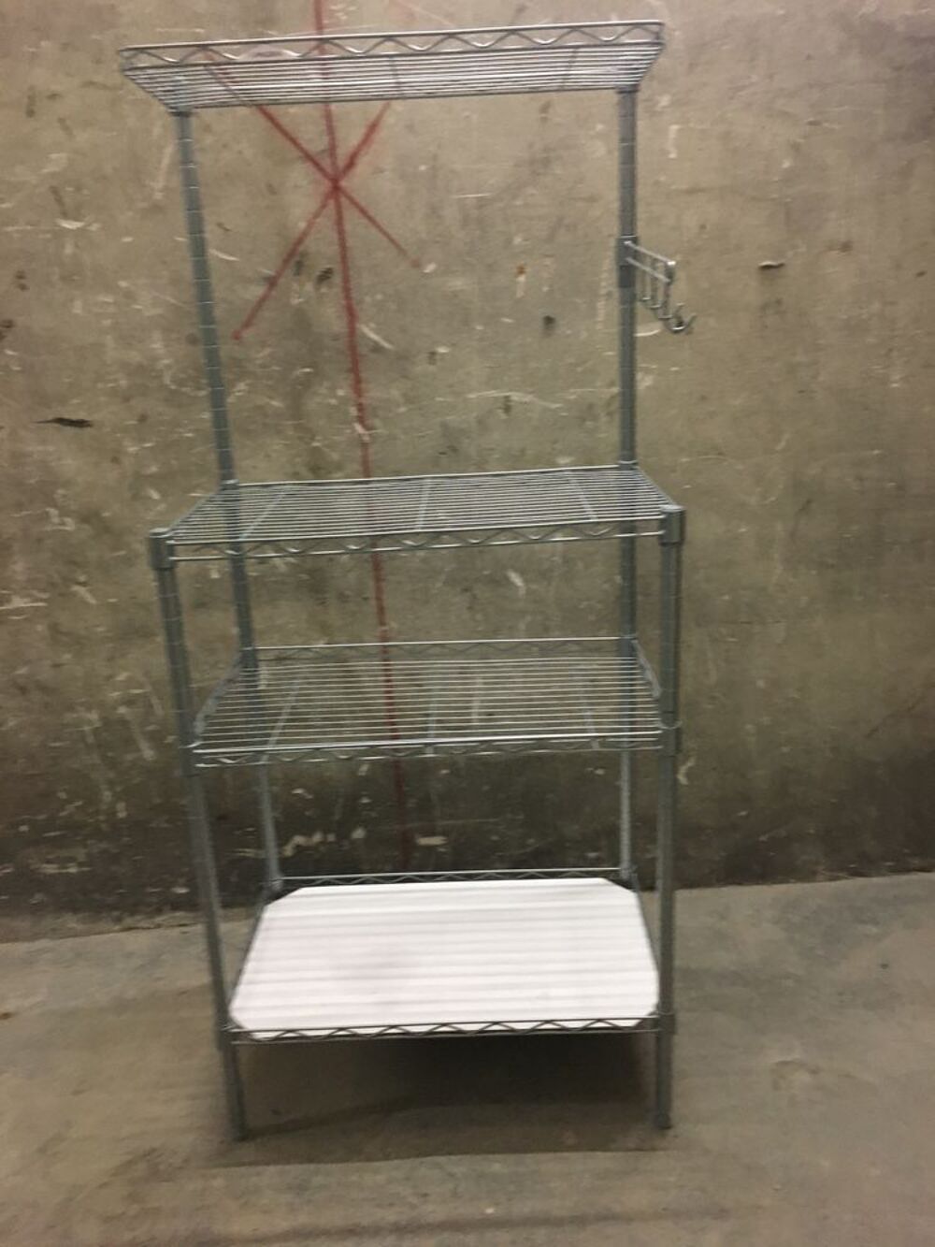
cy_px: 624
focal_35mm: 29
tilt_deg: -17.6
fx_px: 1044
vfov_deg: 61.7
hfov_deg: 48.2
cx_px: 468
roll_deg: +3.0
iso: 250
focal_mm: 4.15
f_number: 2.2
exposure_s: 1/33
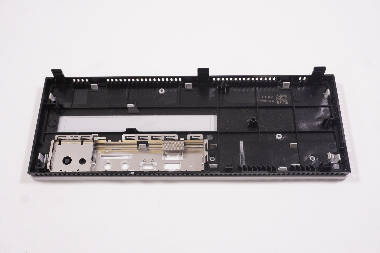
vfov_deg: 30.8
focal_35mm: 44
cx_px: 190
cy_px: 126
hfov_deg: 45.0
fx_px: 459
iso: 1000
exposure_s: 1/200
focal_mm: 29
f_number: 7.1
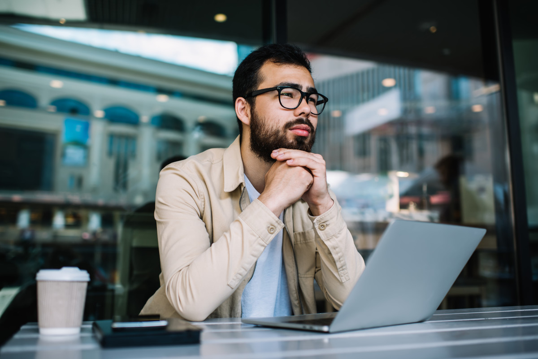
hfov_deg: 54.4
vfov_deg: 37.9
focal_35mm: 35
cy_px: 180
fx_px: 523
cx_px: 269
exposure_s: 1/250
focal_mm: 35
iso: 100
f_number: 2
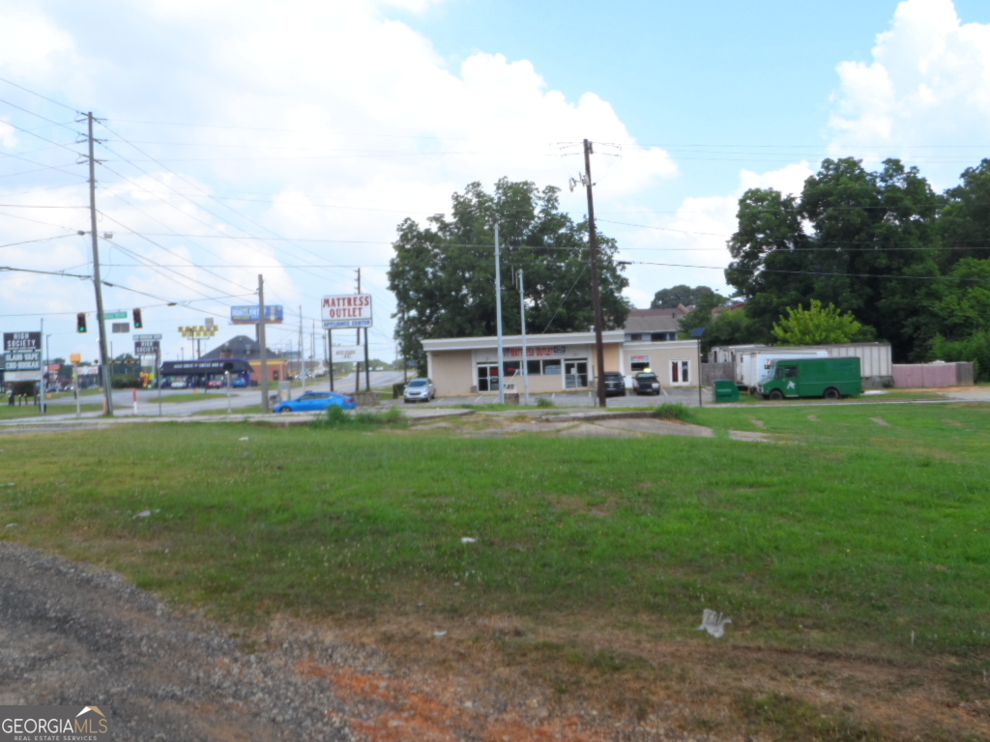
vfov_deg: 35.1
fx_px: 1173
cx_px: 495
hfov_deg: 45.8
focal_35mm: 41
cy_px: 371
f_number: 3.7
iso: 80
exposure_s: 1/500
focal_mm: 6.8
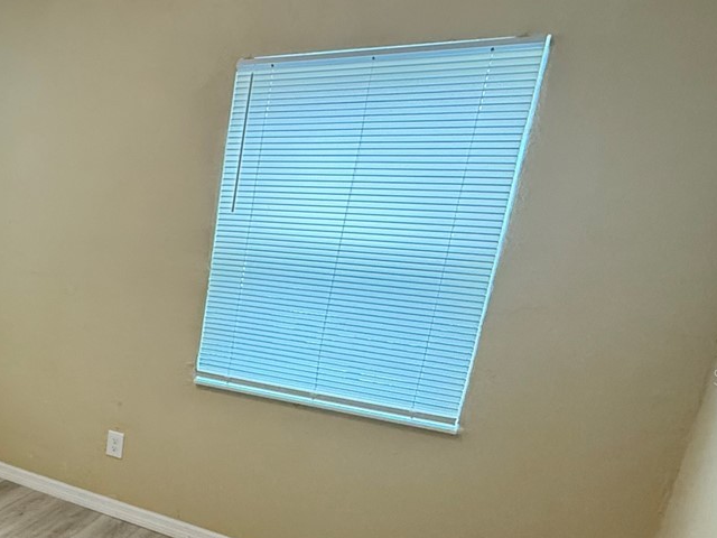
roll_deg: -1.7
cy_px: 377
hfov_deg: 41.5
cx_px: -77
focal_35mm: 35
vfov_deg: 40.0
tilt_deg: -12.2
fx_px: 725
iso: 250
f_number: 2.2
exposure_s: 1/60
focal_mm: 2.22
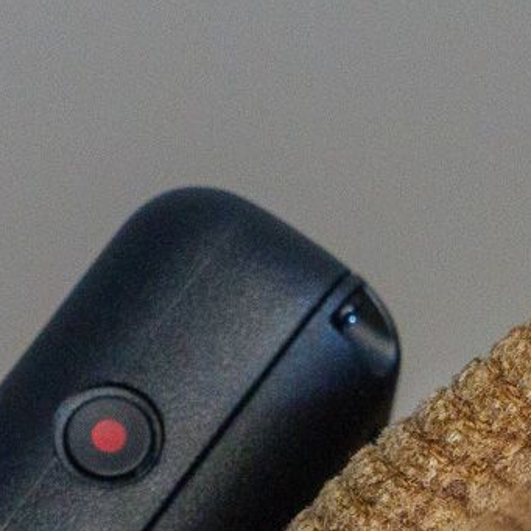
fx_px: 8382
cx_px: 386
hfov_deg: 3.6
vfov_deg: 3.6
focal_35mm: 483
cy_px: 796
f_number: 7.1
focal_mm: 42
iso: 3200
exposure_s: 1/100
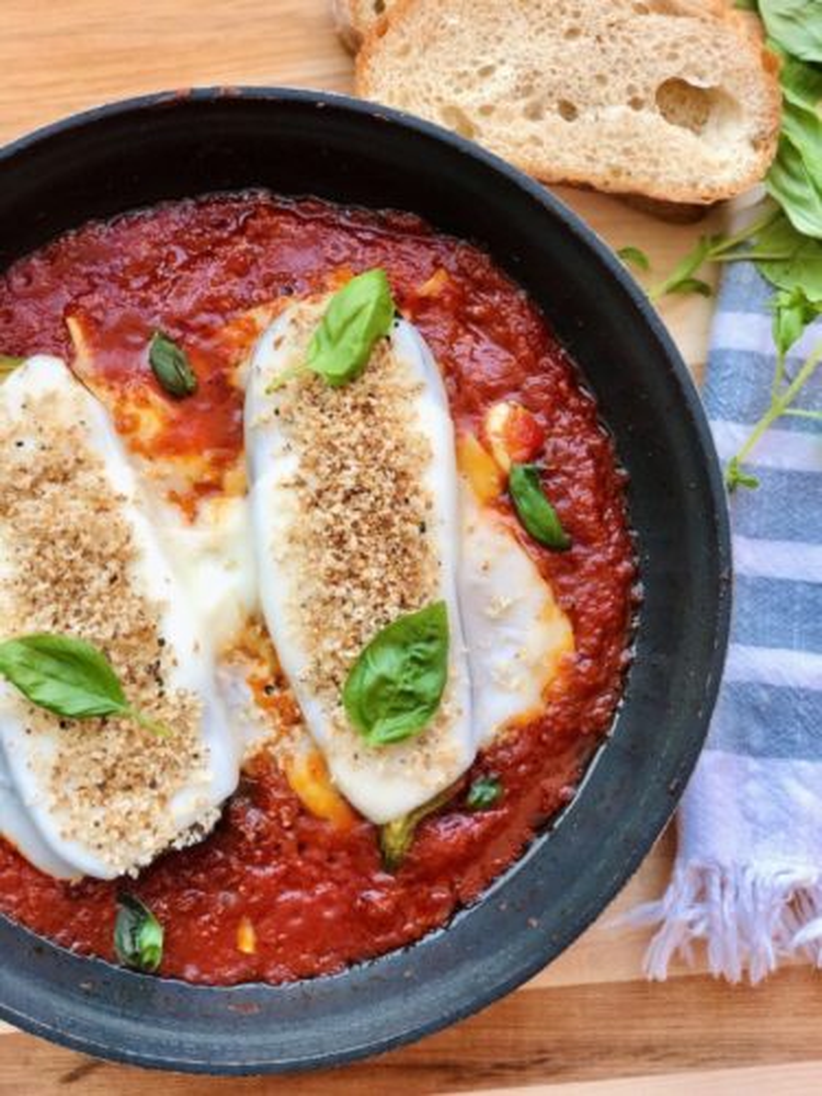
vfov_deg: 36.8
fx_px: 1646
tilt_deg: -82.2
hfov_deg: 28.0
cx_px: 411
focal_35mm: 52
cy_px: 548
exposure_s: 1/60
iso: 80
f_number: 2.4
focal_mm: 6
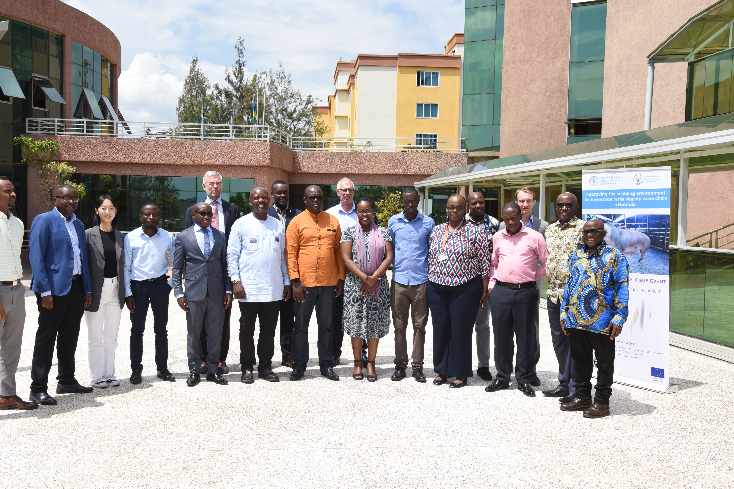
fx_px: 734
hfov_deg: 53.1
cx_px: 336
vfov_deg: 36.9
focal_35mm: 36
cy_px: 245
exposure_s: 1/500
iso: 500
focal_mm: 32
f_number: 11
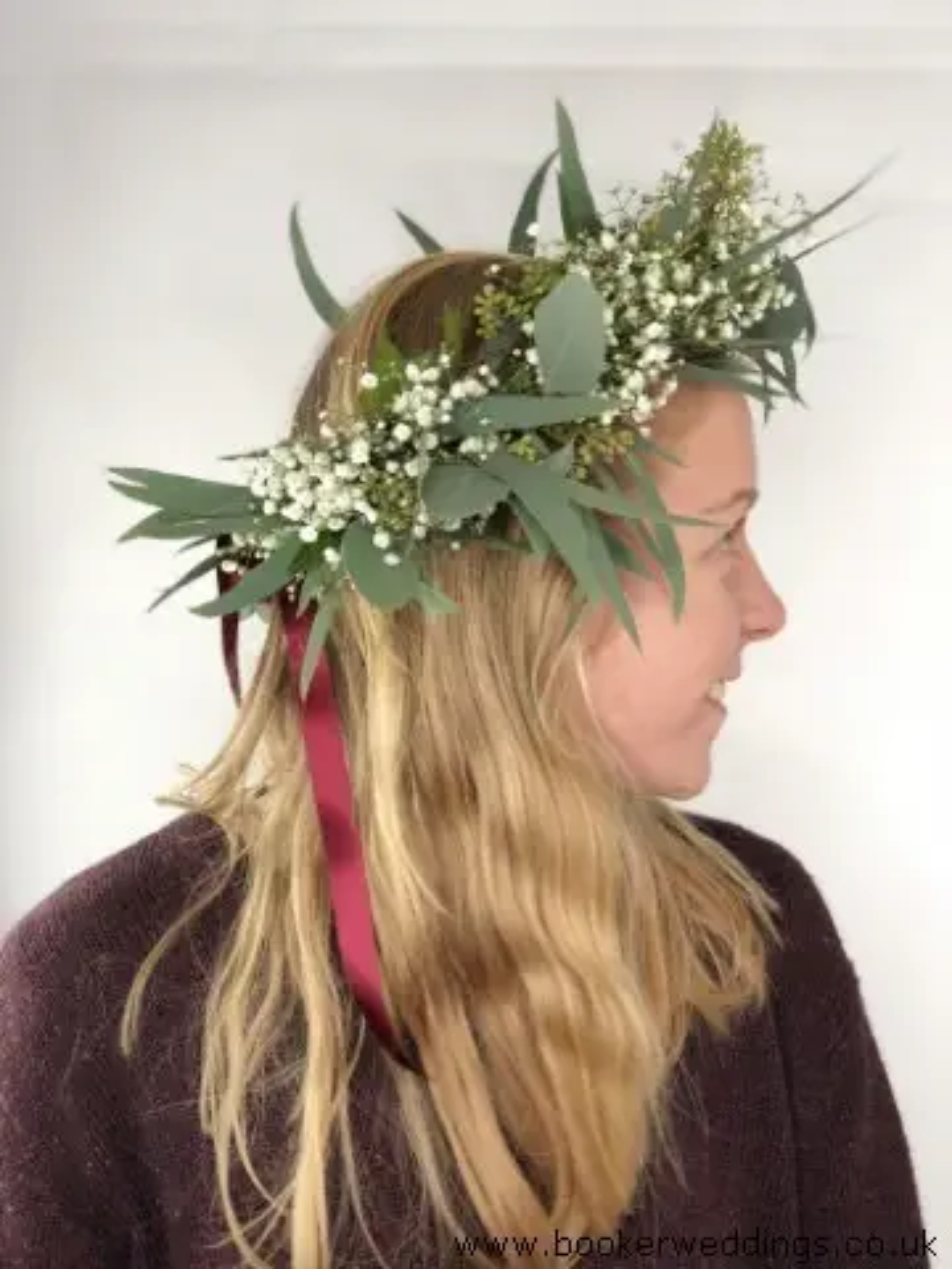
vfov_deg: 36.8
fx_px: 1907
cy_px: 634
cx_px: 476
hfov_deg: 28.0
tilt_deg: -5.3
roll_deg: +1.3
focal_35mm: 52
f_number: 2.4
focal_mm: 6
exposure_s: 1/50
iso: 20
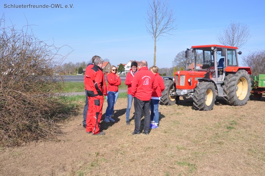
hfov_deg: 55.2
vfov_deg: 38.3
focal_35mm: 34
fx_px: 254
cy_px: 88
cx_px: 132
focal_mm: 23
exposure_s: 1/160
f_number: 13
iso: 200
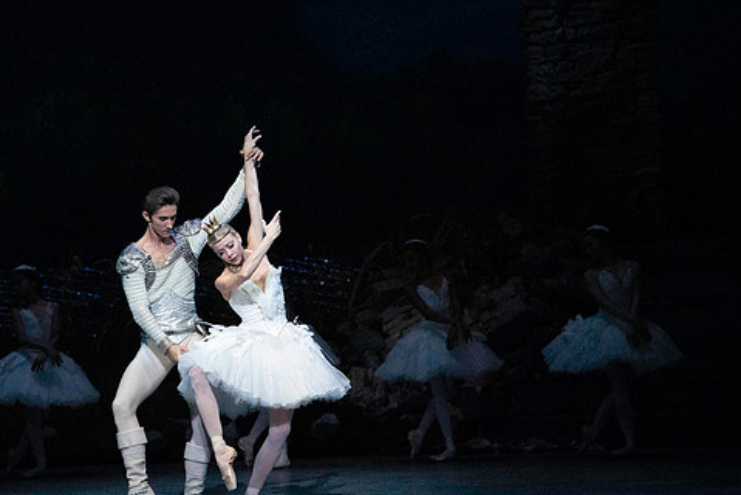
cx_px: 300
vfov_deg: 5.7
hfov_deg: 8.5
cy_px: 292
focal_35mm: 242
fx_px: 4984
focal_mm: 200
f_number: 5
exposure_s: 1/400
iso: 25600
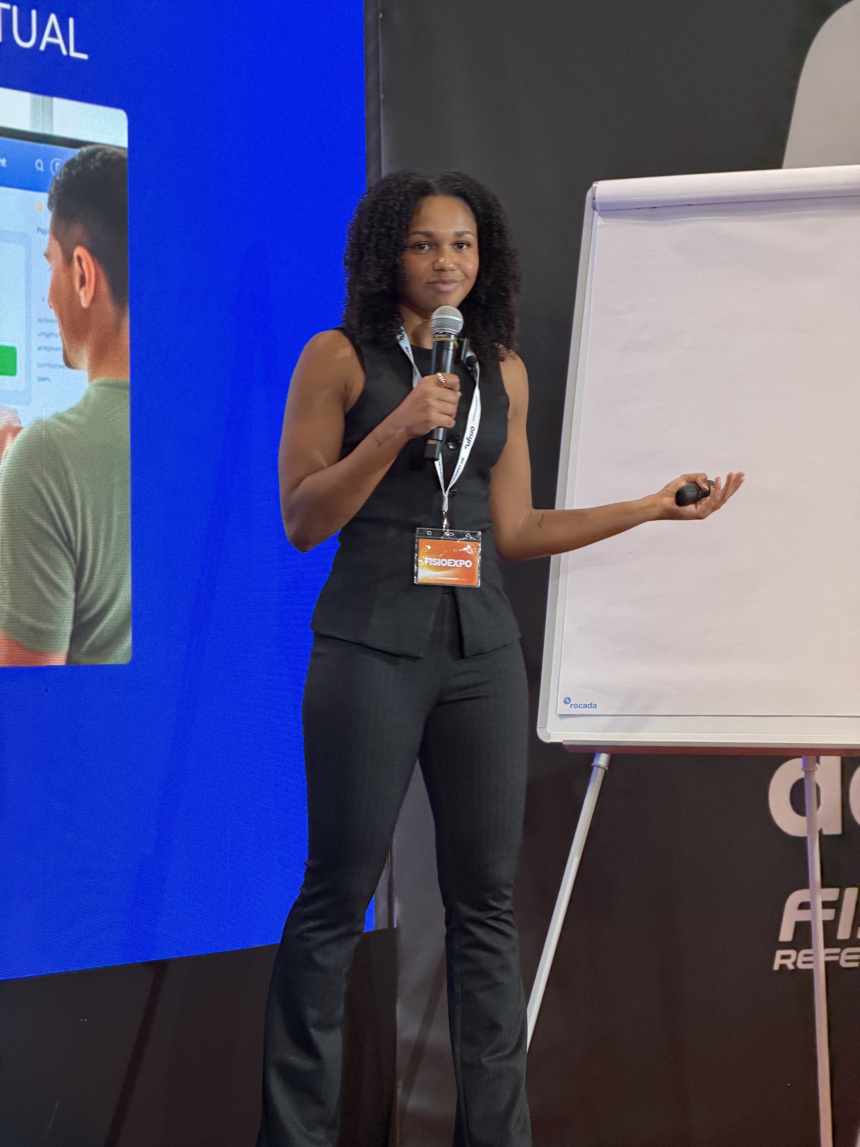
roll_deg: +0.3
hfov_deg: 14.8
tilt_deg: +1.4
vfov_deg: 19.6
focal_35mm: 100
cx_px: 430
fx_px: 3313
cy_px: 574
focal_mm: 16.89
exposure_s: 1/60
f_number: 2.8
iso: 250
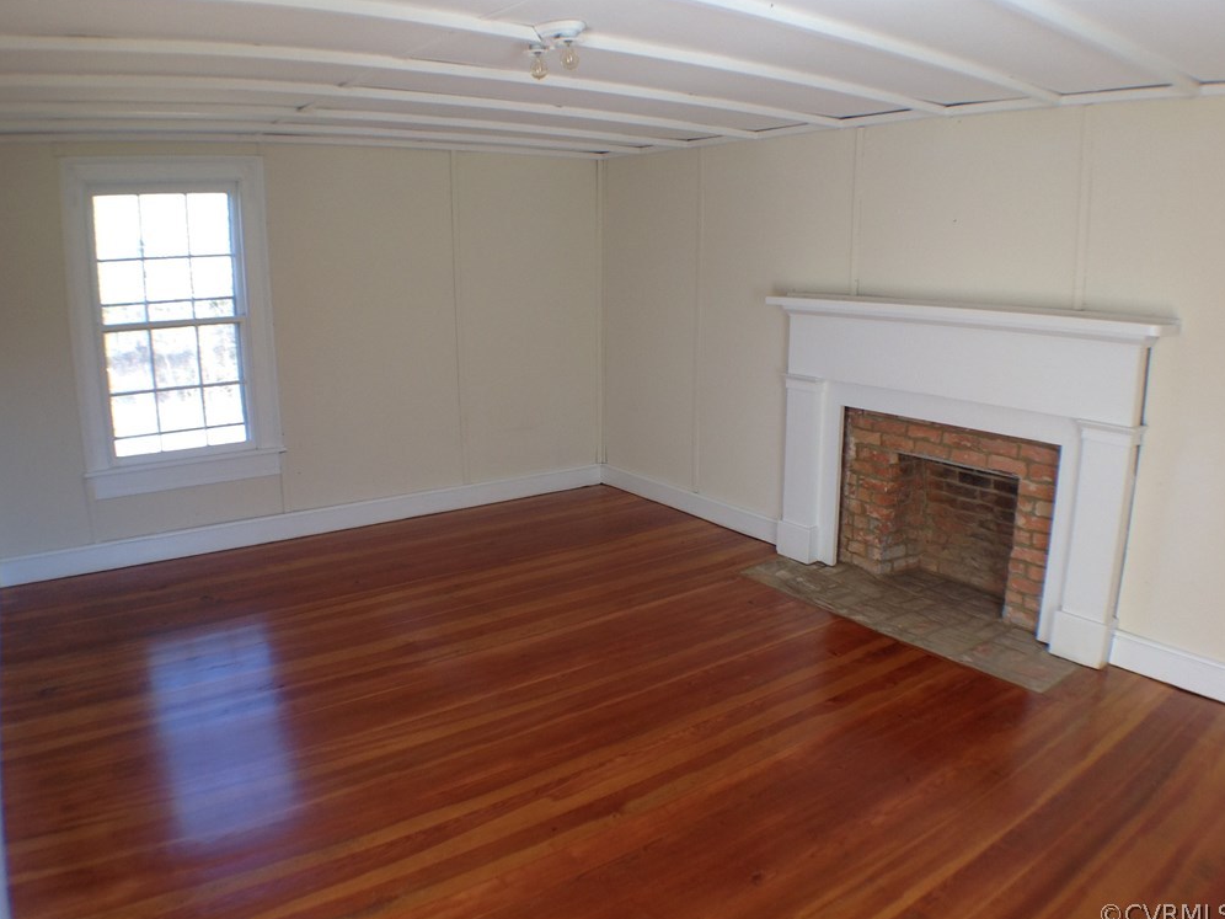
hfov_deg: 51.4
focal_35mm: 36
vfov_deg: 39.7
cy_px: 464
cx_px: 610
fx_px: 1274
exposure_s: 1/60
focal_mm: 4.28
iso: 50
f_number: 2.4
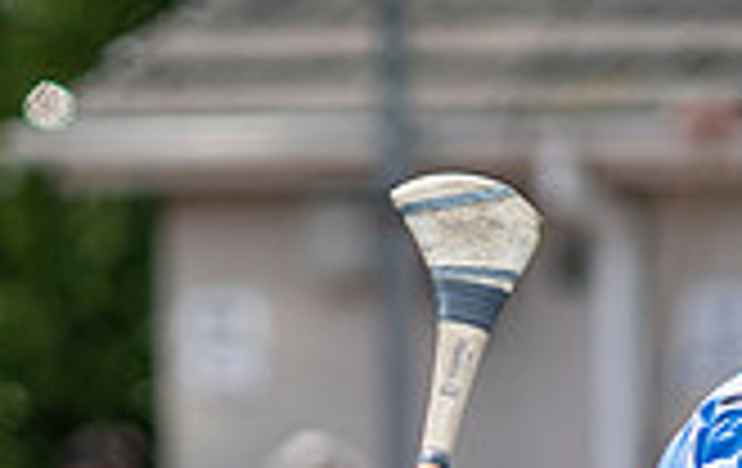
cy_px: 856
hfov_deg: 0.9
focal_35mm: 2284
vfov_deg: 0.6
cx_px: 649
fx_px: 46297
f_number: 2.8
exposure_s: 1/1600
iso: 100
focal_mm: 300
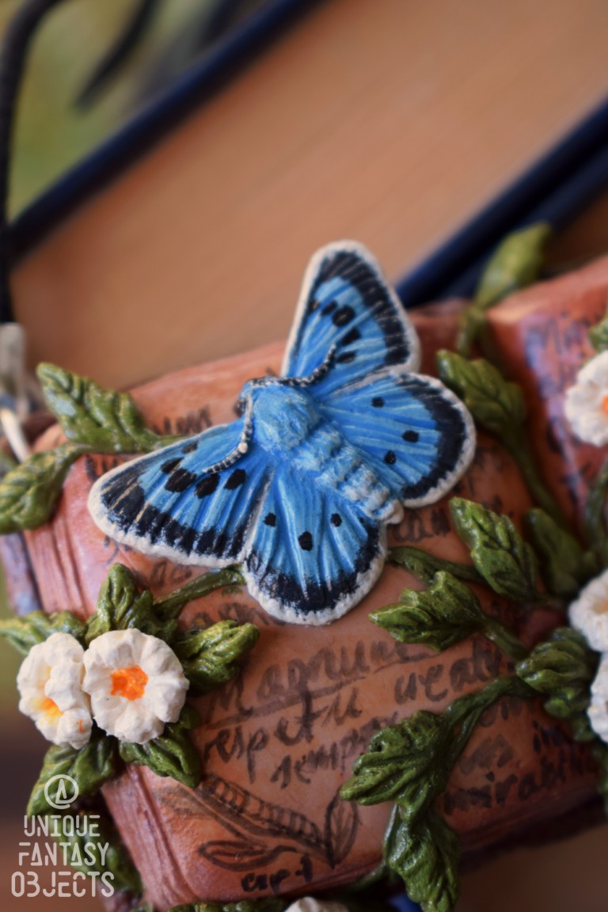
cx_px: 304
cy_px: 456
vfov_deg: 26.0
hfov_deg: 17.5
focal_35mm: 78
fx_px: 1976
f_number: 5.6
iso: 400
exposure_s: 1/80
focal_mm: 52
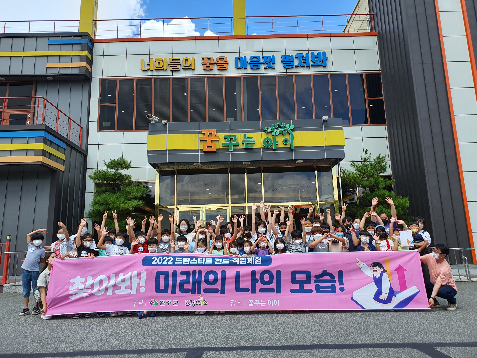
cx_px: 238
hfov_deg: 67.3
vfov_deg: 53.1
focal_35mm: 26
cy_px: 179
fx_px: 358
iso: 50
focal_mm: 4.3
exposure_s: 1/798
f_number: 2.4
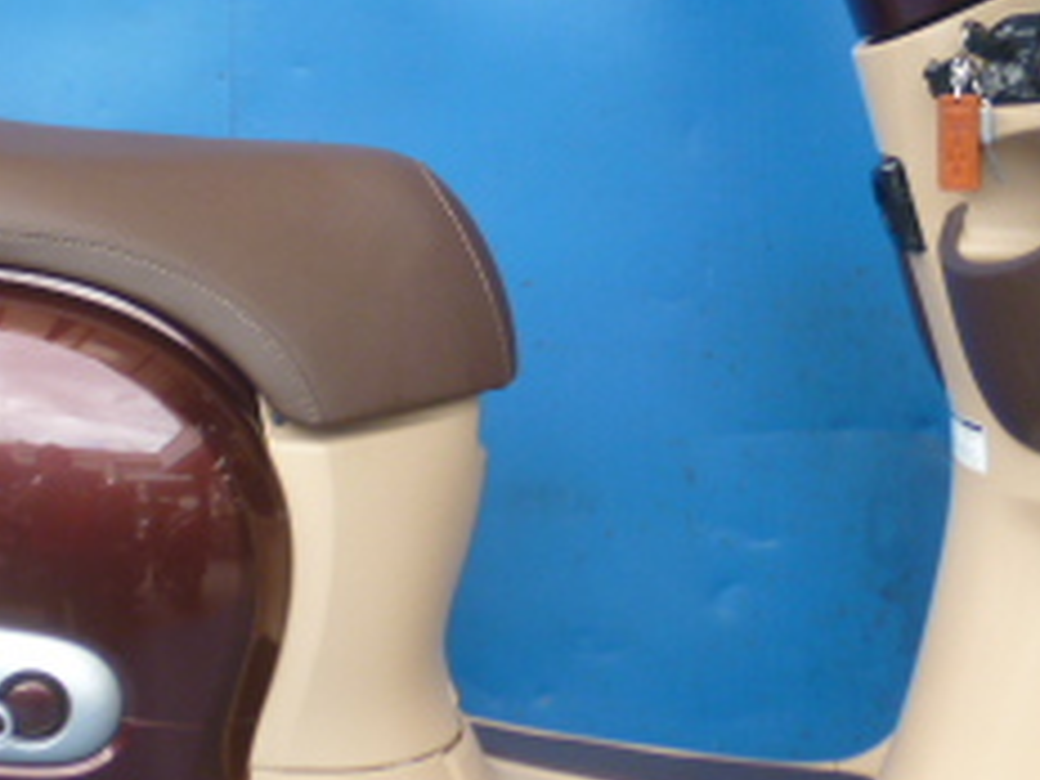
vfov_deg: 18.3
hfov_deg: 24.4
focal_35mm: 80
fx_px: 2404
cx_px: 426
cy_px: 215
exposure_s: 1/100
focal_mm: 5.1
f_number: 2.4
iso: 80
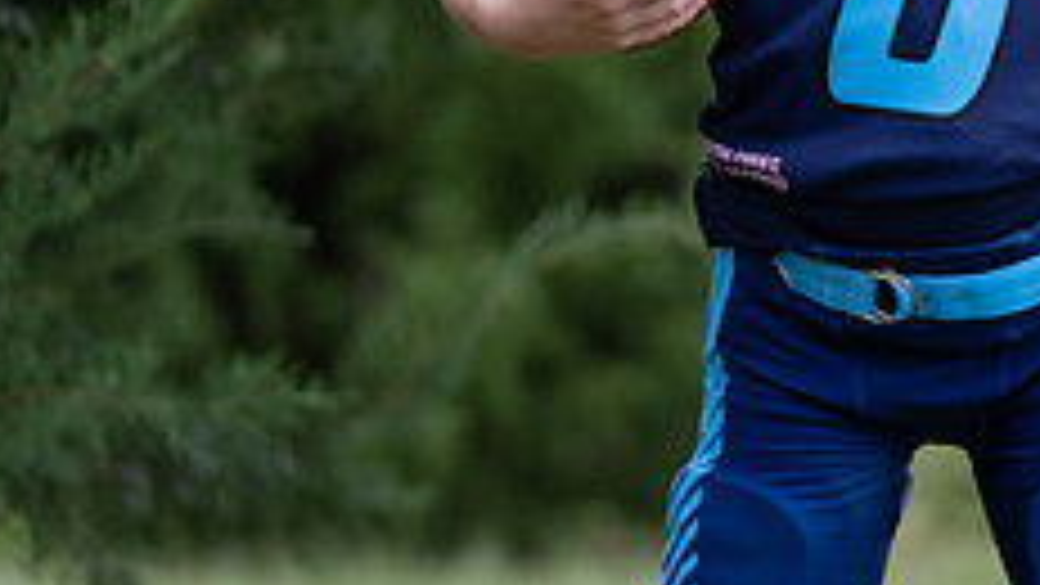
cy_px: -173
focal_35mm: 305
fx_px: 8412
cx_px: 995
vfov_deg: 4.0
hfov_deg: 7.1
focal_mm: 116
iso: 640
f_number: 2.8
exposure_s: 1/320
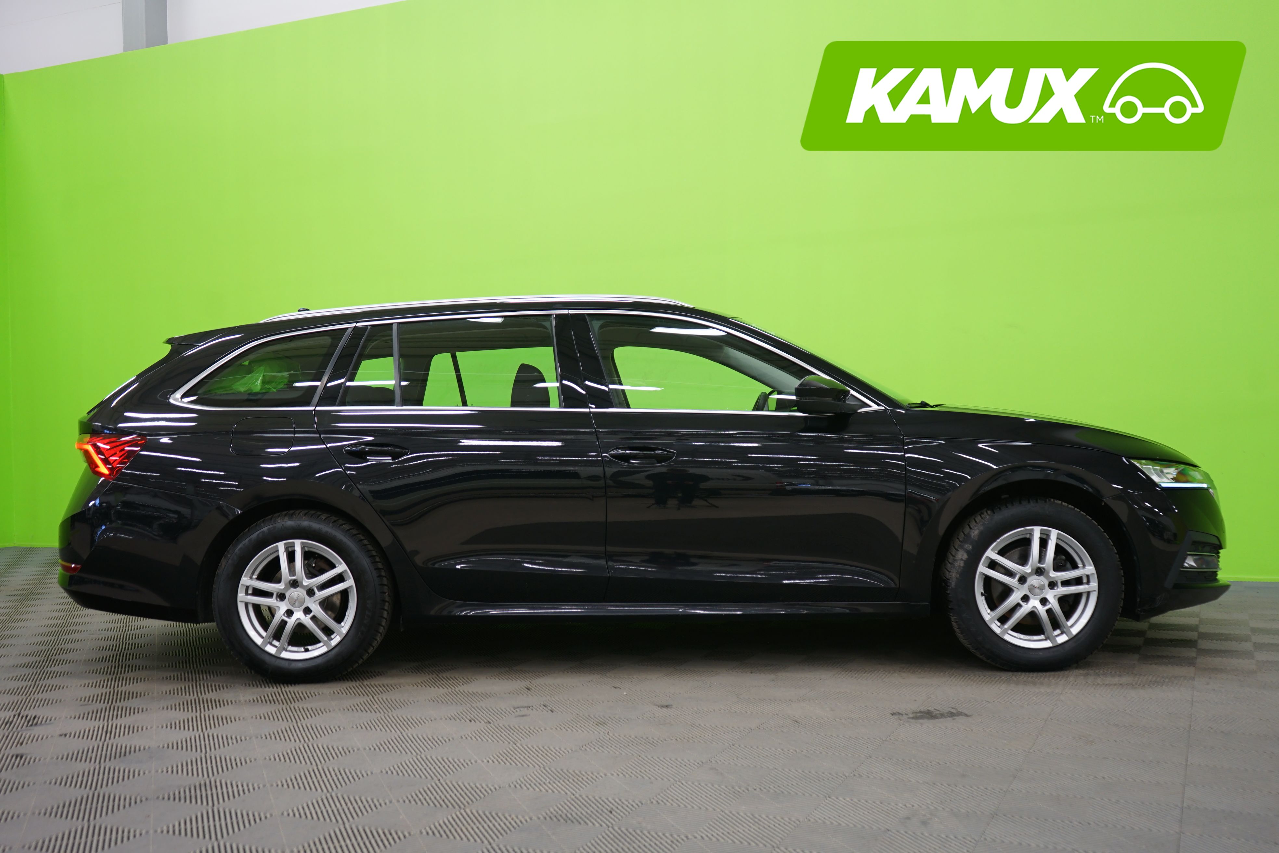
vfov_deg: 38.9
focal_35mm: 34
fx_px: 1208
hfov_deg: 55.8
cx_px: 640
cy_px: 426
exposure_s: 1/10
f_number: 4
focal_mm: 34
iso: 400
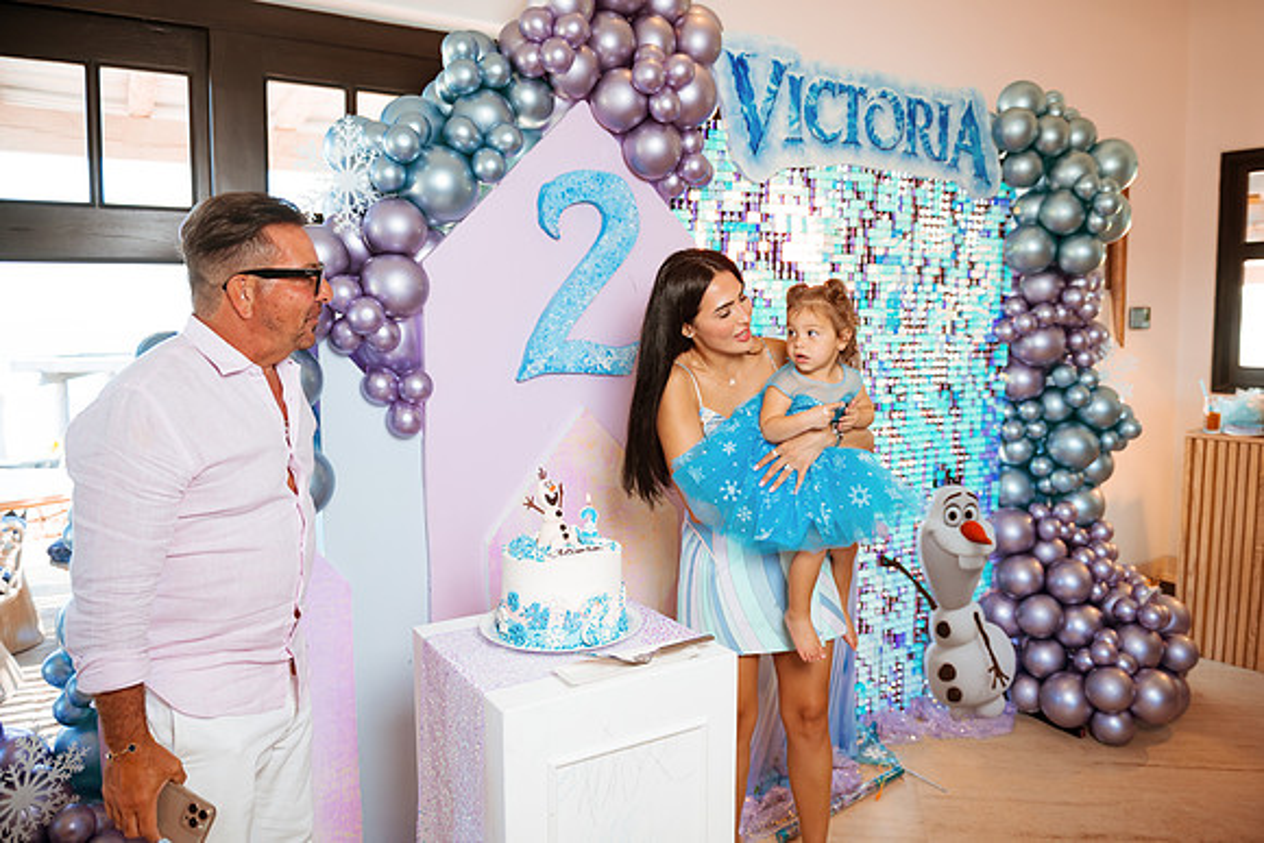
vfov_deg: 50.6
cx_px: 669
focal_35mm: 25
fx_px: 892
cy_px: 397
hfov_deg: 70.6
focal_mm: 24
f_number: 3.2
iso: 250
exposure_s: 1/200
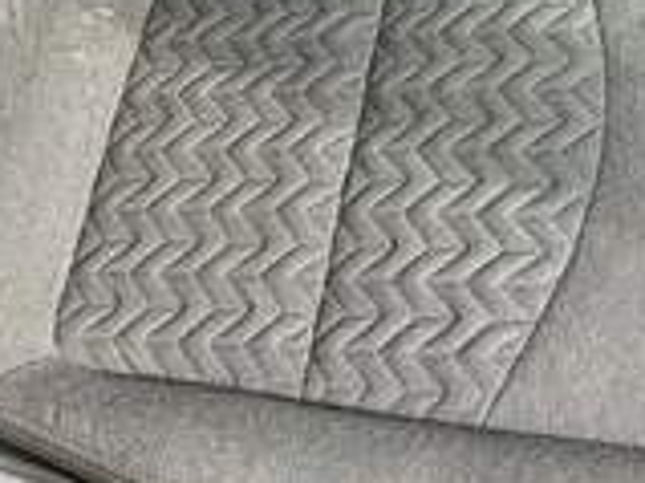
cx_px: 308
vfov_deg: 20.1
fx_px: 1359
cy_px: 166
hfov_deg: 26.7
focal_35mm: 73
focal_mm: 3
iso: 20
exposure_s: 1/122
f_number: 1.8
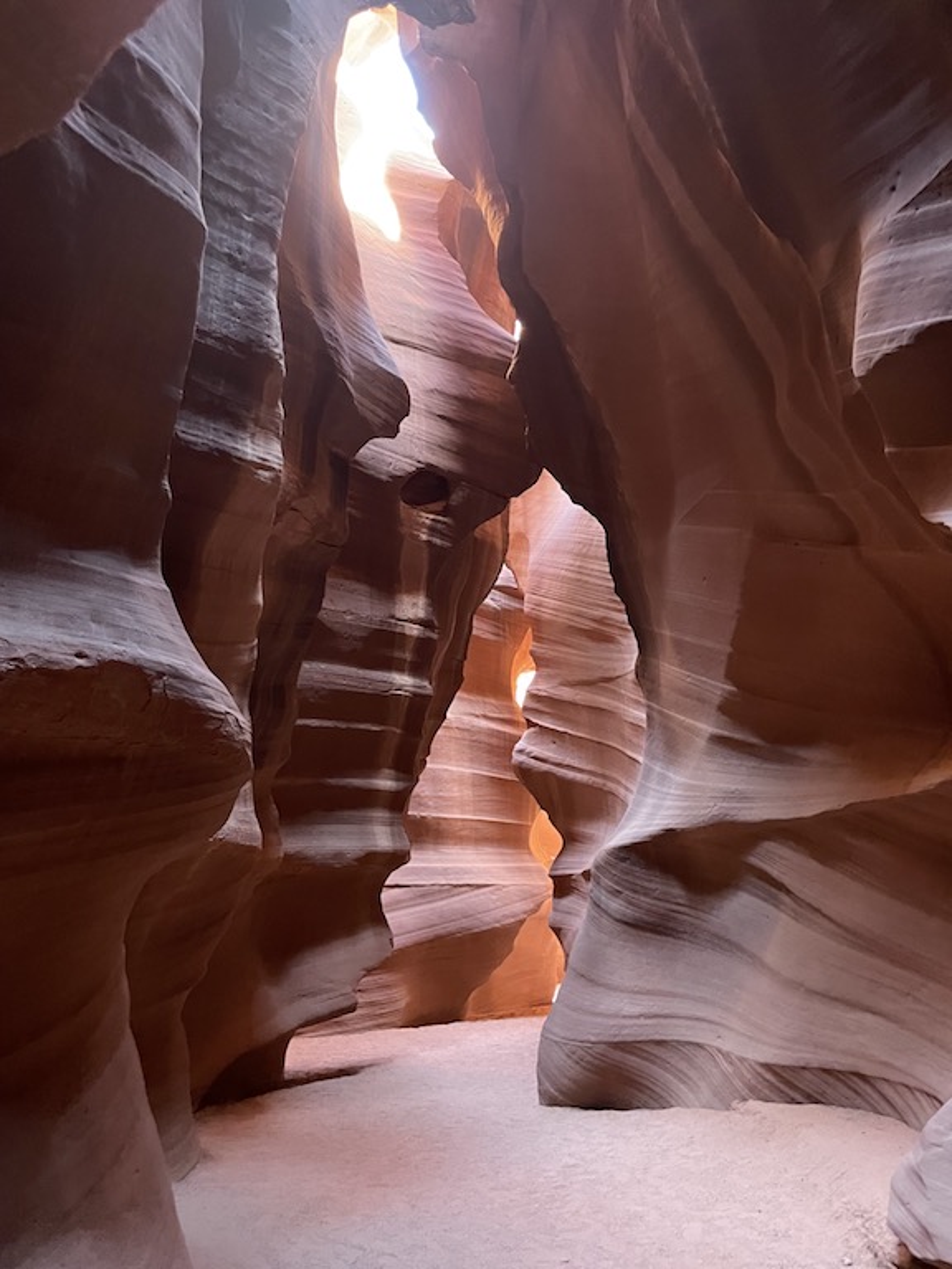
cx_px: 476
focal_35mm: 26
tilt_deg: +15.6
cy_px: 634
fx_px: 953
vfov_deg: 67.3
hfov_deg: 53.1
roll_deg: +1.2
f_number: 1.6
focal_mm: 4.2
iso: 640
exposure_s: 1/30
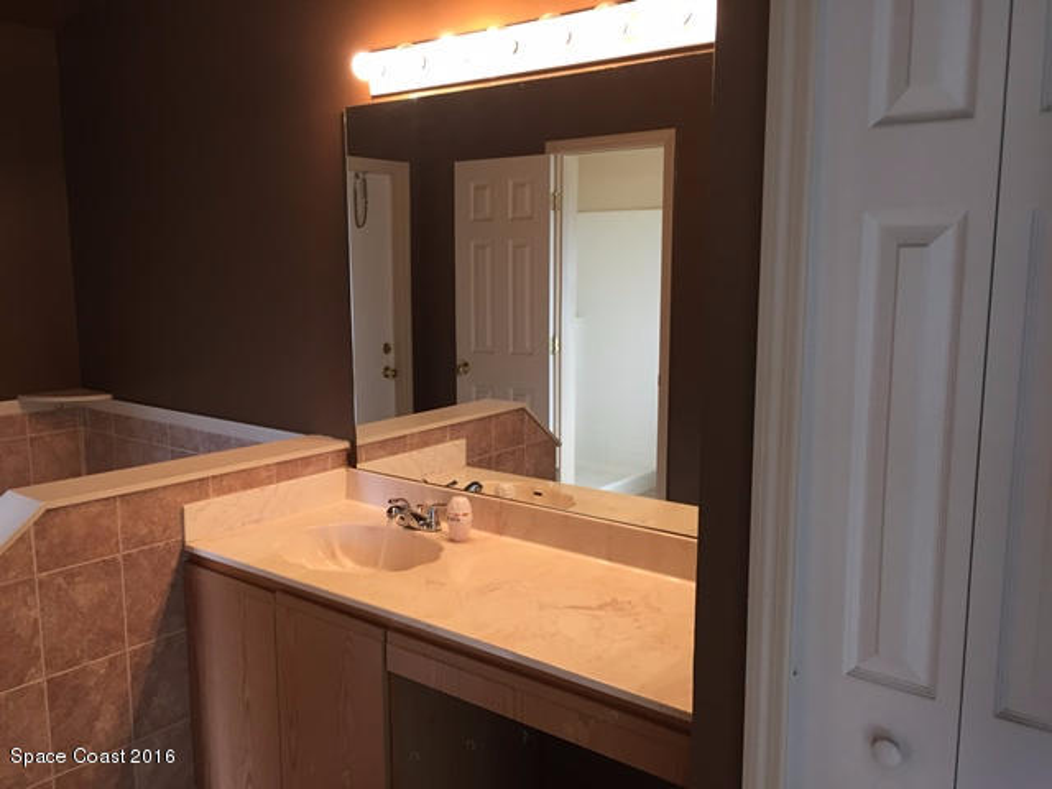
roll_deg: -1.1
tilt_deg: -10.8
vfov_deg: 48.2
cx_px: 526
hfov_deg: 61.7
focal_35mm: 29
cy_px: 394
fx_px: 881
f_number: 2.2
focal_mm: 4.15
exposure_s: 1/30
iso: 40
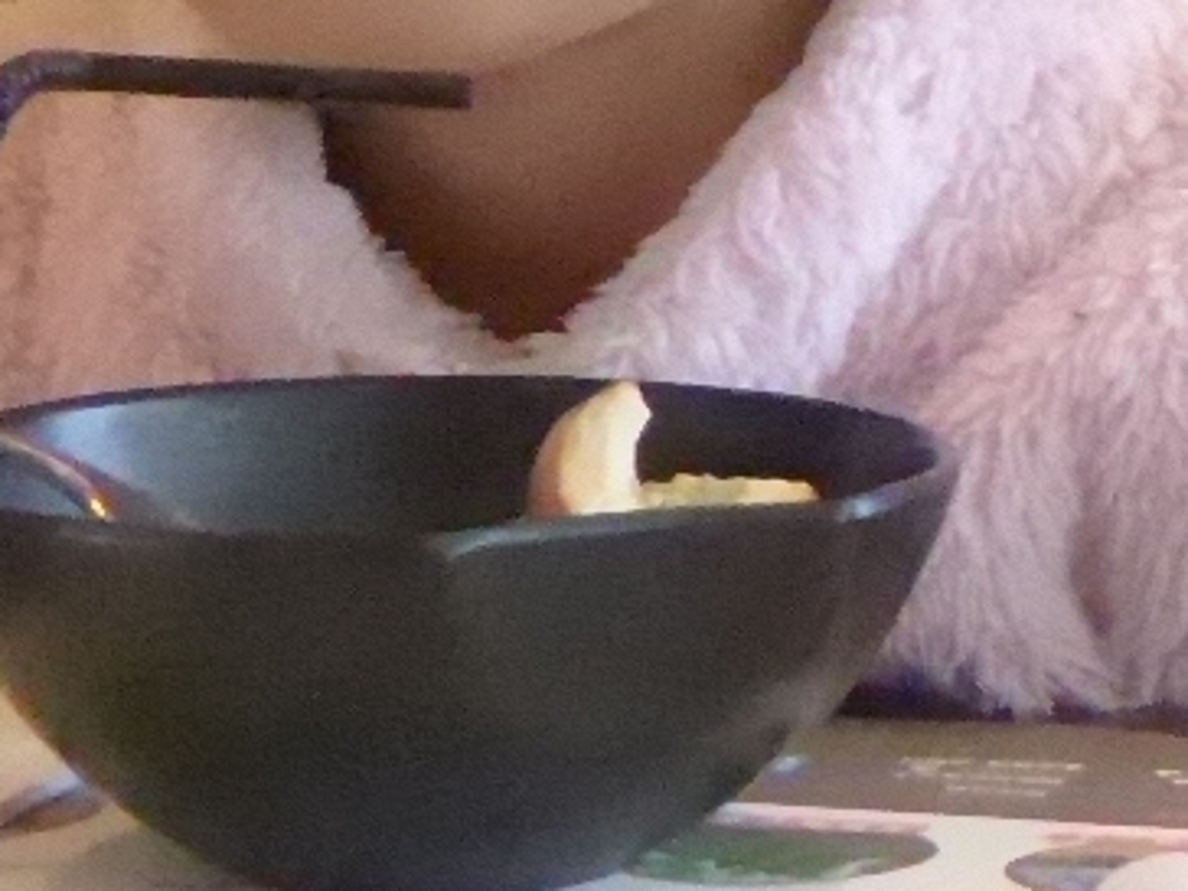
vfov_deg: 6.2
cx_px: 3094
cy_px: -16
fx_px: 8202
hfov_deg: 7.6
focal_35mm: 239
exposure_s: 1/125
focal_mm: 5.8
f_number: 3.6
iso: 1600
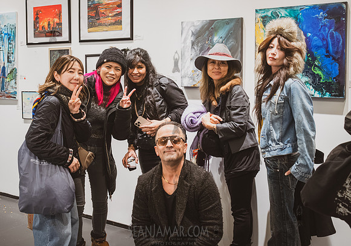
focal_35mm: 46
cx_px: 150
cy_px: 93
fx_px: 451
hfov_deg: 42.4
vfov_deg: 30.4
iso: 8000
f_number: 4
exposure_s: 1/400
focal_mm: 35
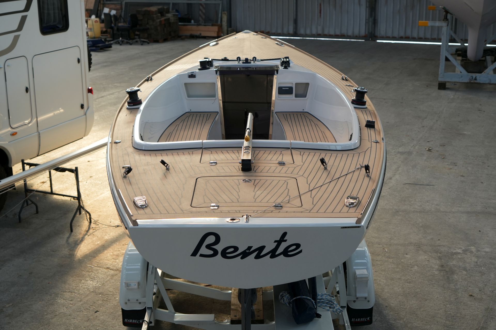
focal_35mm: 52
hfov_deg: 37.9
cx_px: 248
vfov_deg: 25.7
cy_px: 165
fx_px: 723
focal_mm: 35
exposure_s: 1/160
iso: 200
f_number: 4
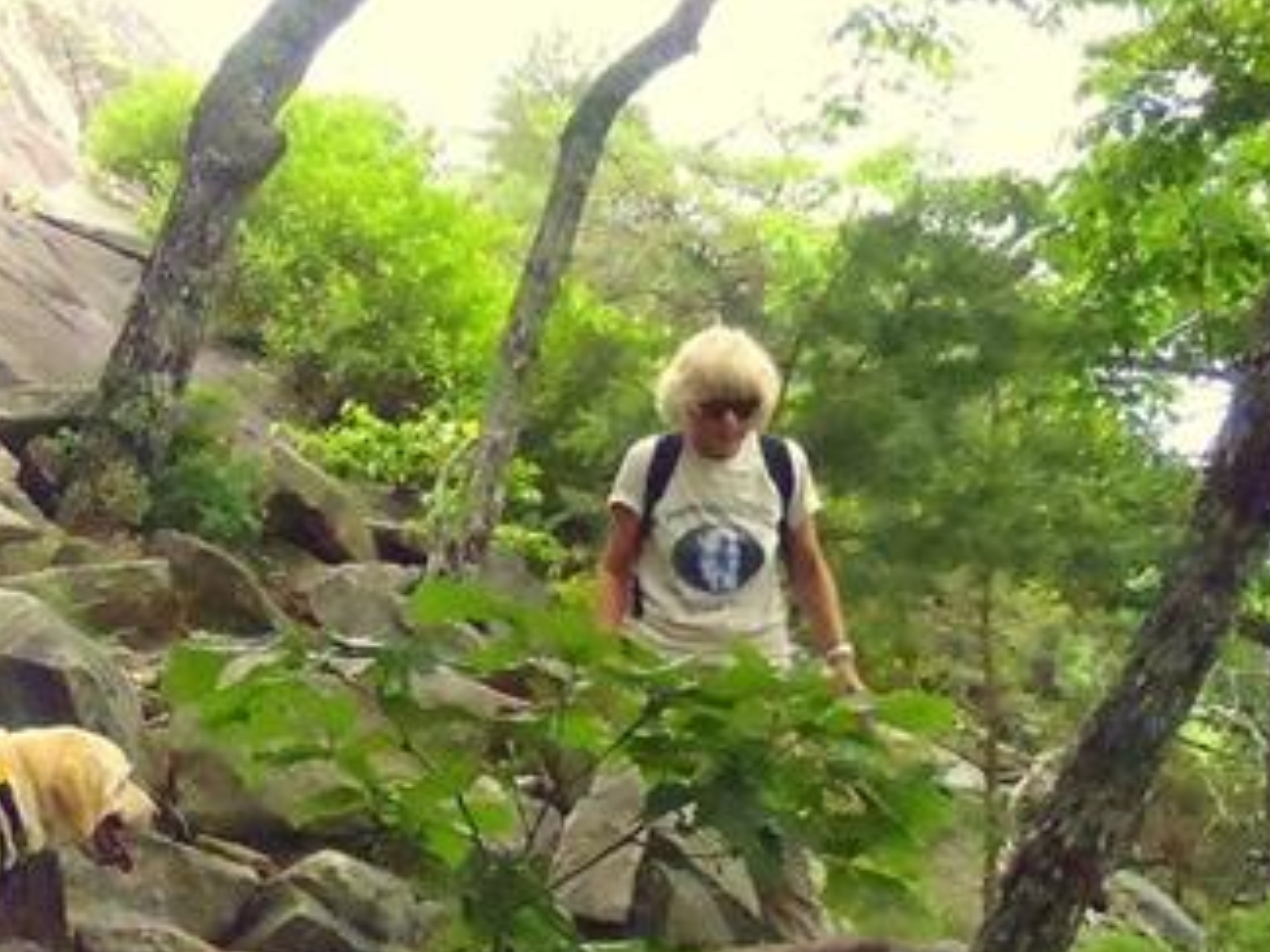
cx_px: 67
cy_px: 711
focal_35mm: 82
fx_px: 3008
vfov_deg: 17.9
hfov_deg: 23.1
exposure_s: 1/30
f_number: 13
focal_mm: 6.83
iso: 800
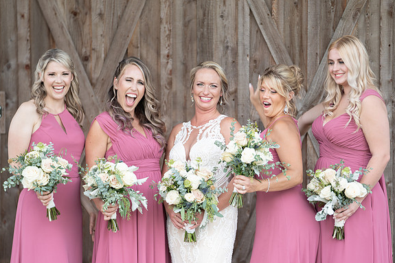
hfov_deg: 10.1
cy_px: 146
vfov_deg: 6.7
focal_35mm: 204
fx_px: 2238
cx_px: 215
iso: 125
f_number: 2.8
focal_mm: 174
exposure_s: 1/250
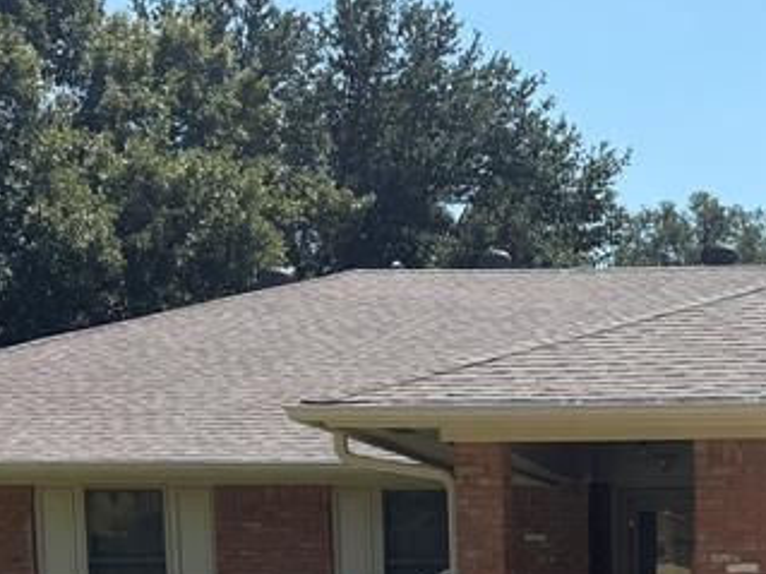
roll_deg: +0.8
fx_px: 1703
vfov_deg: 17.8
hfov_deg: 24.5
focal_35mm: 77
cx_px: 704
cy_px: 761
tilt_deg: -5.4
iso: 80
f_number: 1.78
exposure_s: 1/4975
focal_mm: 6.76
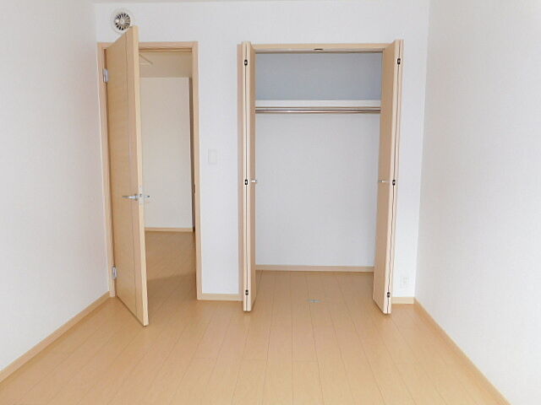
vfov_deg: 58.9
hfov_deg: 73.9
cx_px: 270
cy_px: 202
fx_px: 359
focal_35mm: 23
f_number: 3
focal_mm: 4
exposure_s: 1/30
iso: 200
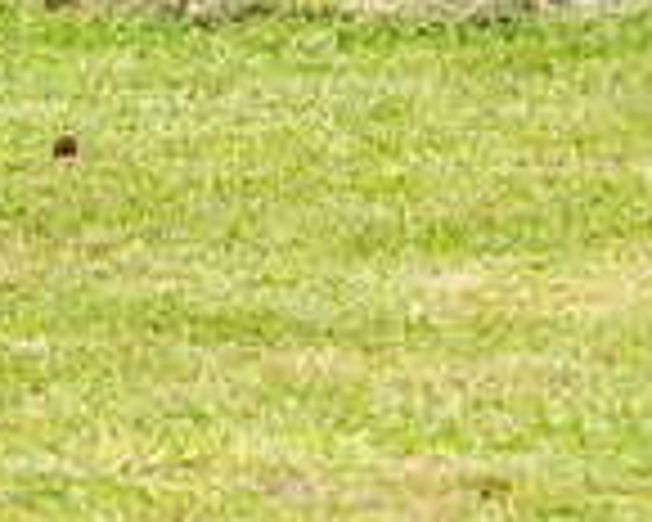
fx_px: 10111
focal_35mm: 524
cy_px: -369
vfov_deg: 2.9
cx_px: -416
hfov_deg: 3.7
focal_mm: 120
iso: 400
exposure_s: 1/640
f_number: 4.5
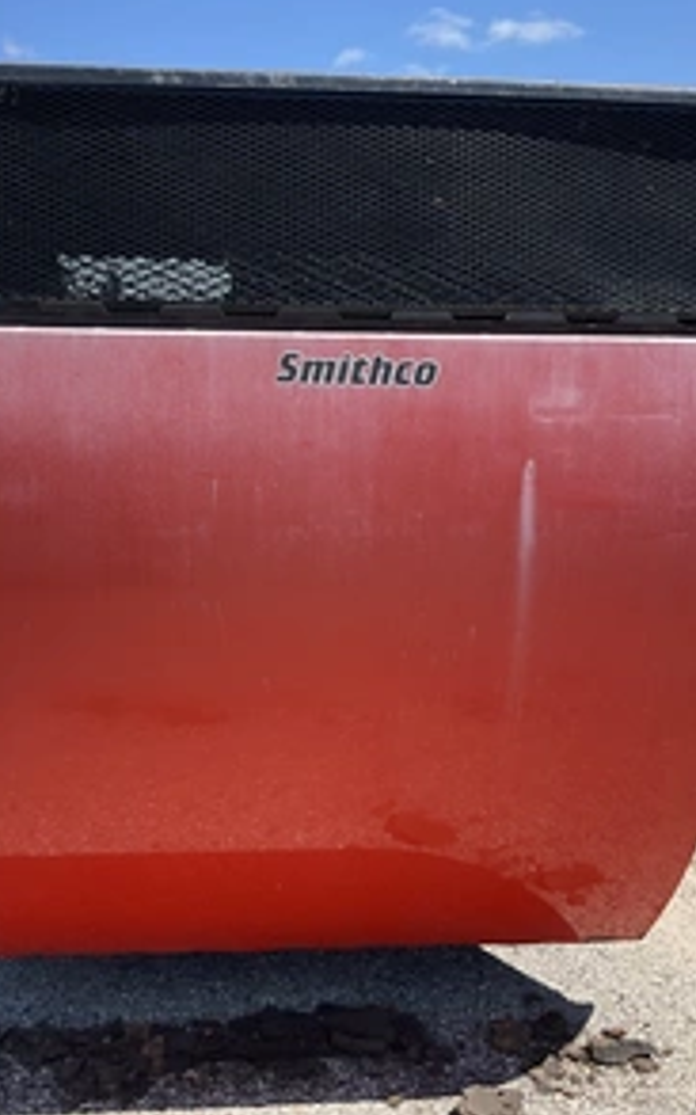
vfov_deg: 47.2
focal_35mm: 42
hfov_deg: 30.4
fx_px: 1275
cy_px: 548
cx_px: 247
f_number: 1.8
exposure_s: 1/1342
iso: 25
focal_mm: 3
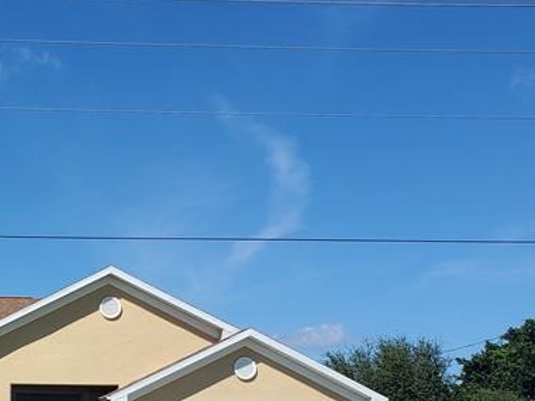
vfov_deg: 20.5
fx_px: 1082
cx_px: -30
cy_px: 378
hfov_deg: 26.0
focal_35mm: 70
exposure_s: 1/2145
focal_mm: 4.3
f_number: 2.4
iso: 50
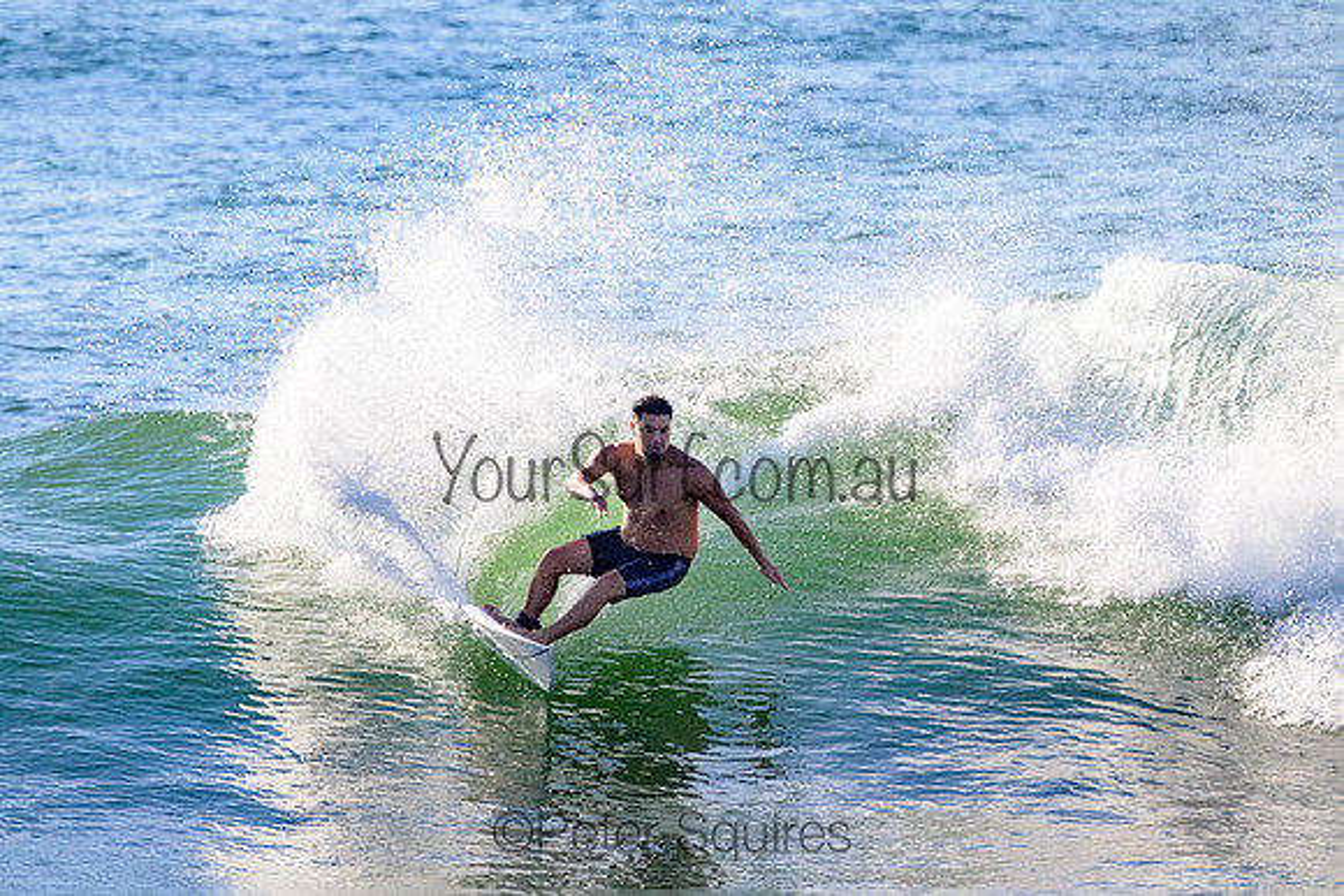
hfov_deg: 2.2
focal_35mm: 953
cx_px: 543
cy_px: 362
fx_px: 35601
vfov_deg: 1.4
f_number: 11
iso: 900
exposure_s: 1/2000
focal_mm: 800
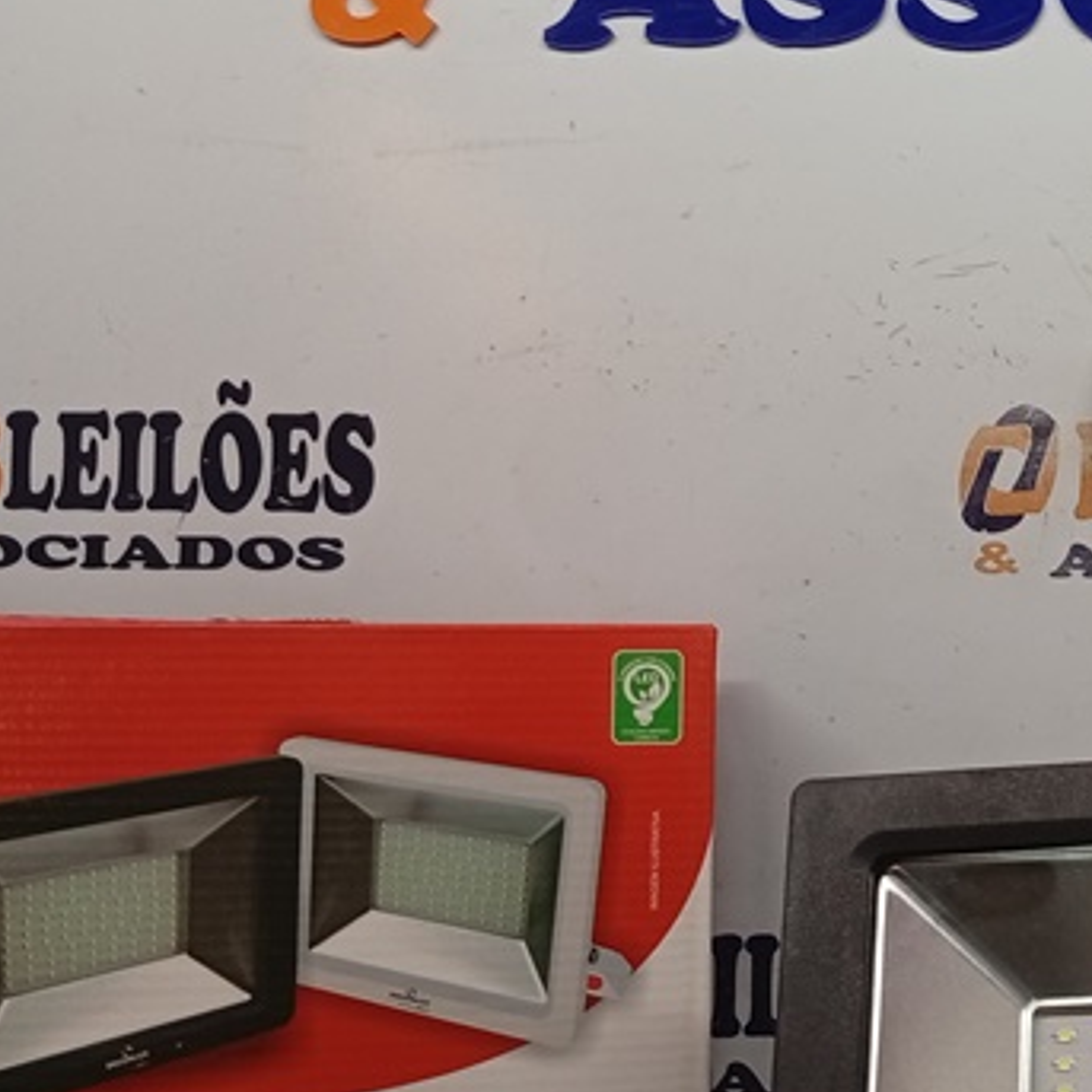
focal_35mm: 71
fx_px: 2534
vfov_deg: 24.3
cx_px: 1385
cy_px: 503
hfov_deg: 22.1
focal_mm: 3.98
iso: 196
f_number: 1.8
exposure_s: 1/40
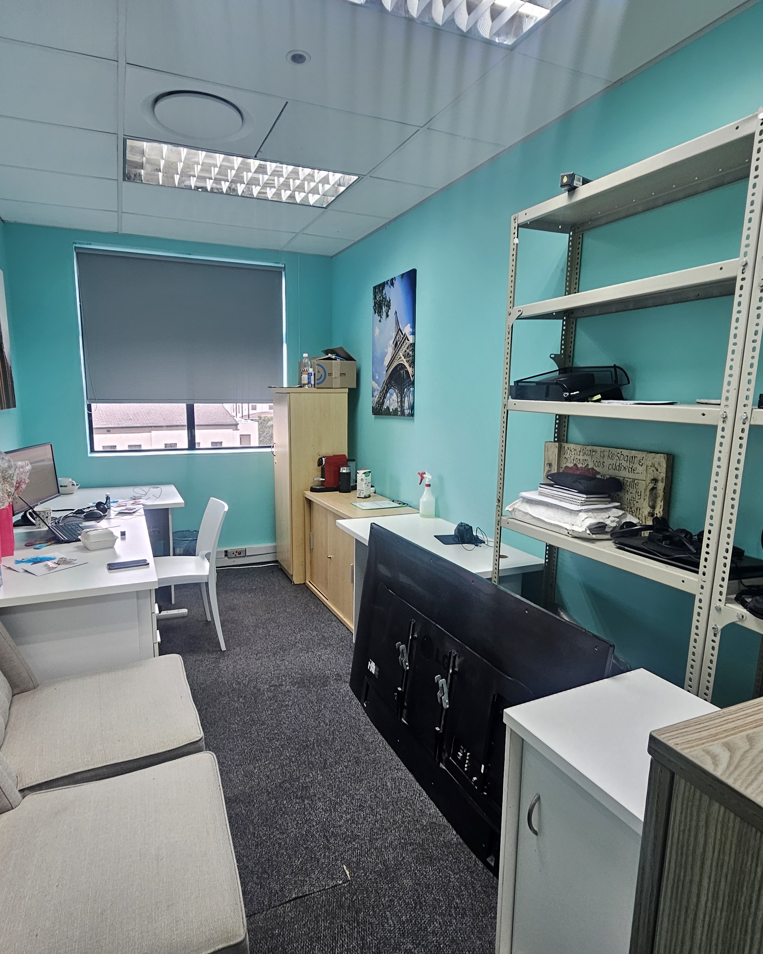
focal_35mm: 18
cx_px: 361
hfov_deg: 73.7
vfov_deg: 86.4
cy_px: 479
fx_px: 508
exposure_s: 1/50
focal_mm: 2.2
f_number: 2.2
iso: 125
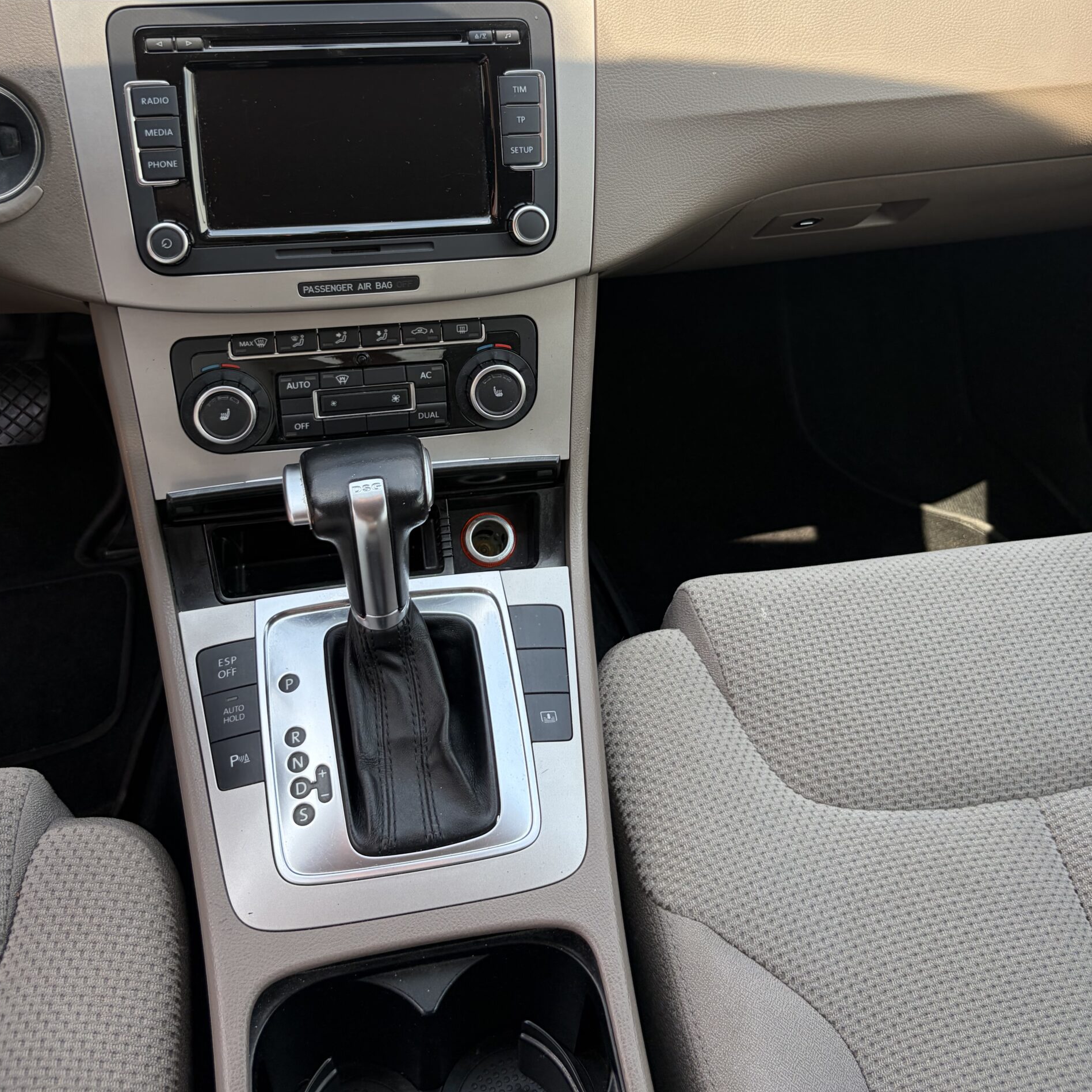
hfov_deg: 52.5
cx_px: 544
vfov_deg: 51.9
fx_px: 1106
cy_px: 402
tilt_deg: -37.3
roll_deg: -3.4
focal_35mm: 31
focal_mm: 5.96
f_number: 1.6
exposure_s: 1/539
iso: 64
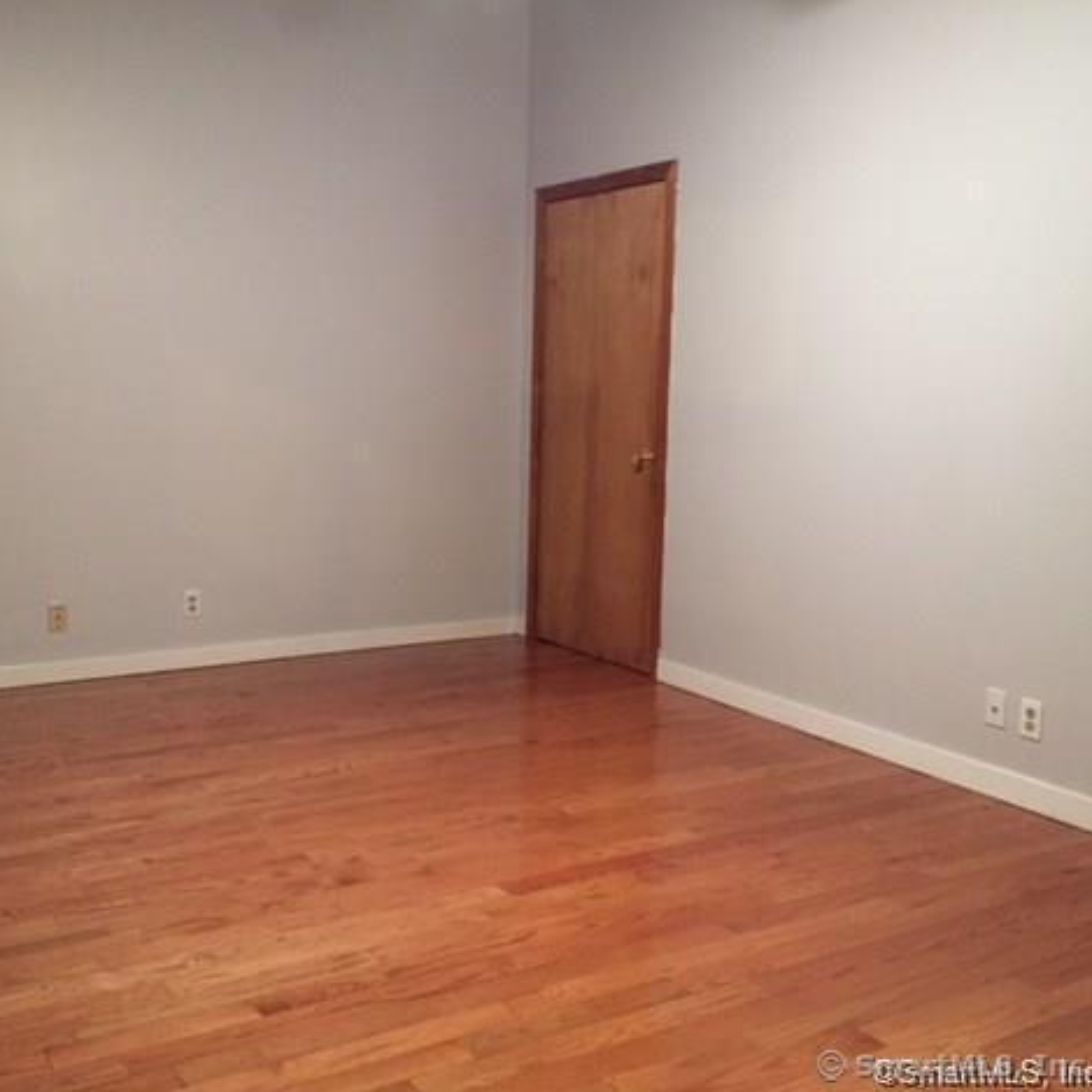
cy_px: 536
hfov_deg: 47.1
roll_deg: -0.7
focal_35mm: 35
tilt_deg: -6.8
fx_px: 1249
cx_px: 463
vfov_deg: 47.2
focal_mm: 4.15
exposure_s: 1/15
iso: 250
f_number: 2.2
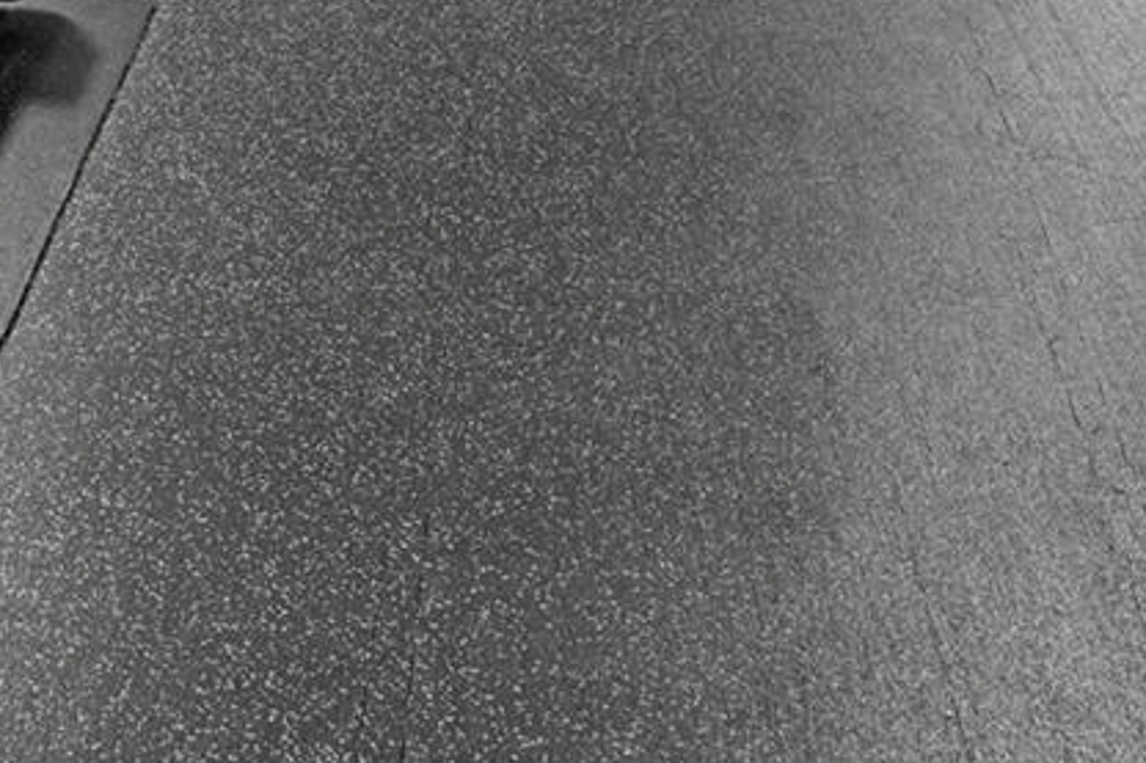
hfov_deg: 27.6
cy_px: -939
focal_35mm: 69
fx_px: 2196
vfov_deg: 14.6
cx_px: 0
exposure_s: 1
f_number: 9
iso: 320
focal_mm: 14
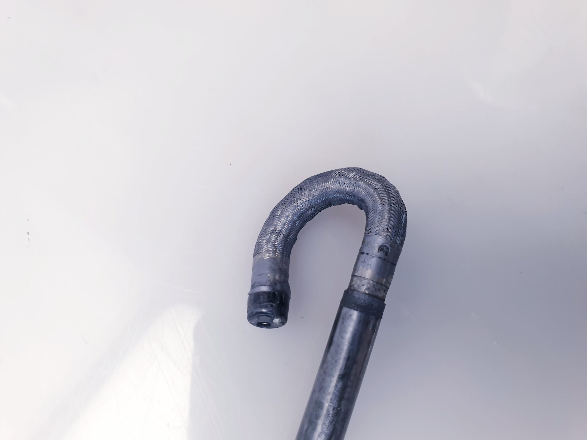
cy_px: 220
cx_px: 294
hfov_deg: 67.3
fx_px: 441
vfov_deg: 53.1
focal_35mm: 26
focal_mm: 4.3
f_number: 2.4
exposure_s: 1/50
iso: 80
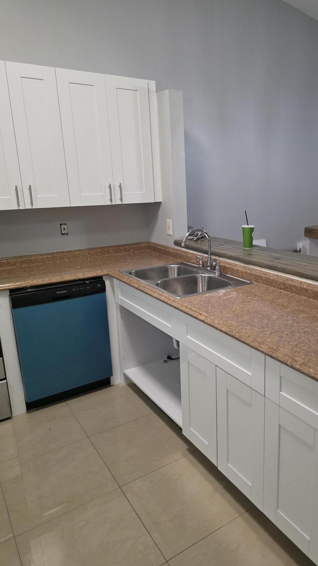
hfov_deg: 43.7
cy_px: 284
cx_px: 212
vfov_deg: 71.9
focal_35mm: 26
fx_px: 390
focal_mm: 6.3
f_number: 1.7
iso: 1000
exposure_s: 1/120
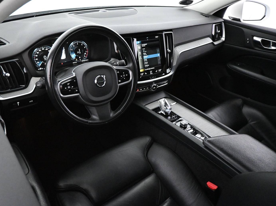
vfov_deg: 51.3
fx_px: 215
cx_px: 123
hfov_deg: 65.2
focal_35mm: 27
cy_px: 103
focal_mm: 16
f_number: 3.5
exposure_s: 1/60
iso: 8000
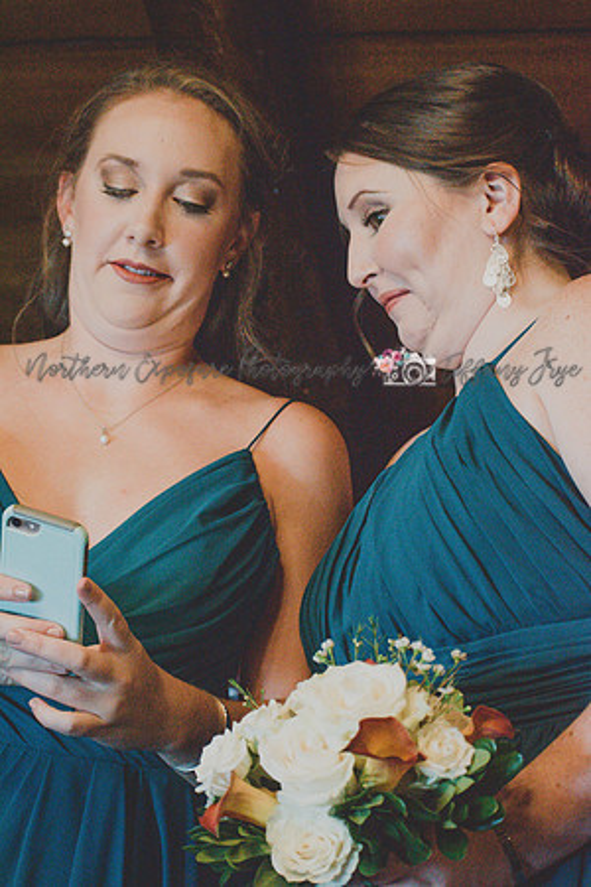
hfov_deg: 13.0
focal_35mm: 105
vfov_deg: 19.5
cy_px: 444
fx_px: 2585
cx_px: 296
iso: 11400
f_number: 4.5
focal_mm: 70
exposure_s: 1/125
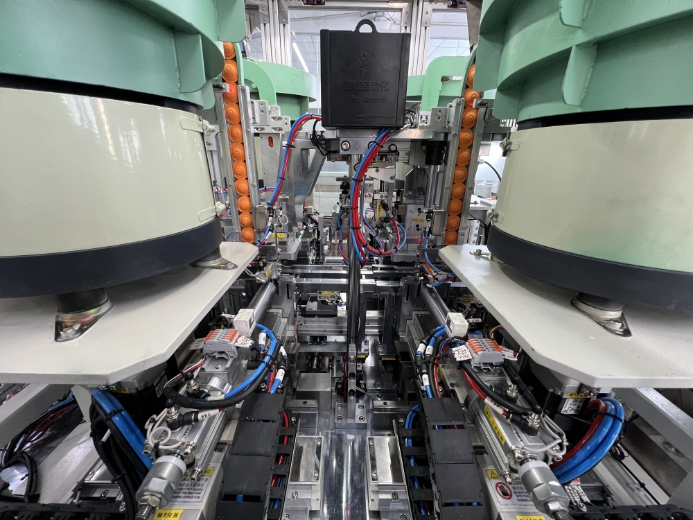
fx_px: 260
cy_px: 260
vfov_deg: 89.9
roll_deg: -1.3
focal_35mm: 13
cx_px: 346
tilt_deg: -21.8
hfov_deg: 106.2
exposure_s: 1/63
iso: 250
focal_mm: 1.57
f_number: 1.8
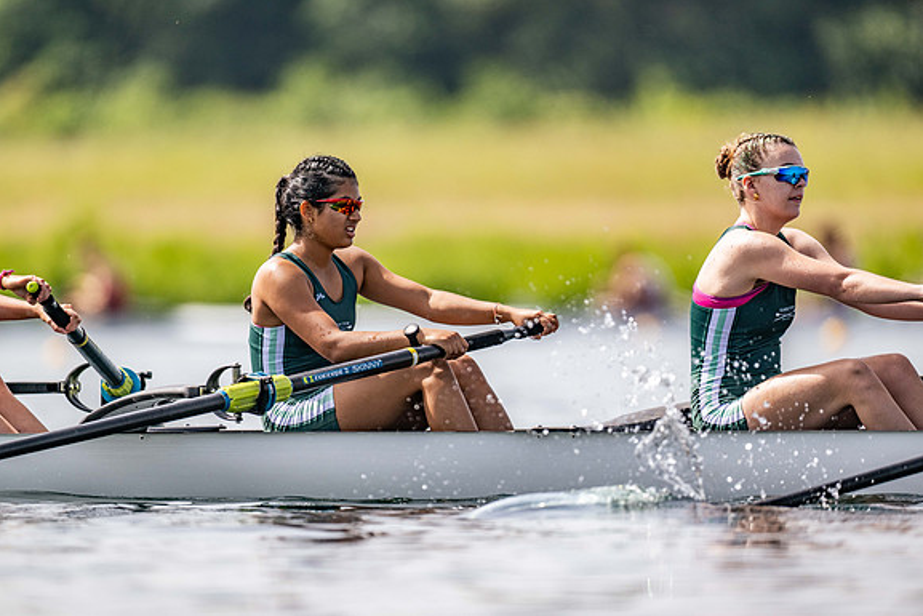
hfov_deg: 3.4
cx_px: 462
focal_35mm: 603
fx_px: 15463
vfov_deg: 2.3
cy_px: 308
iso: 220
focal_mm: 600
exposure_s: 1/2500
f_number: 4
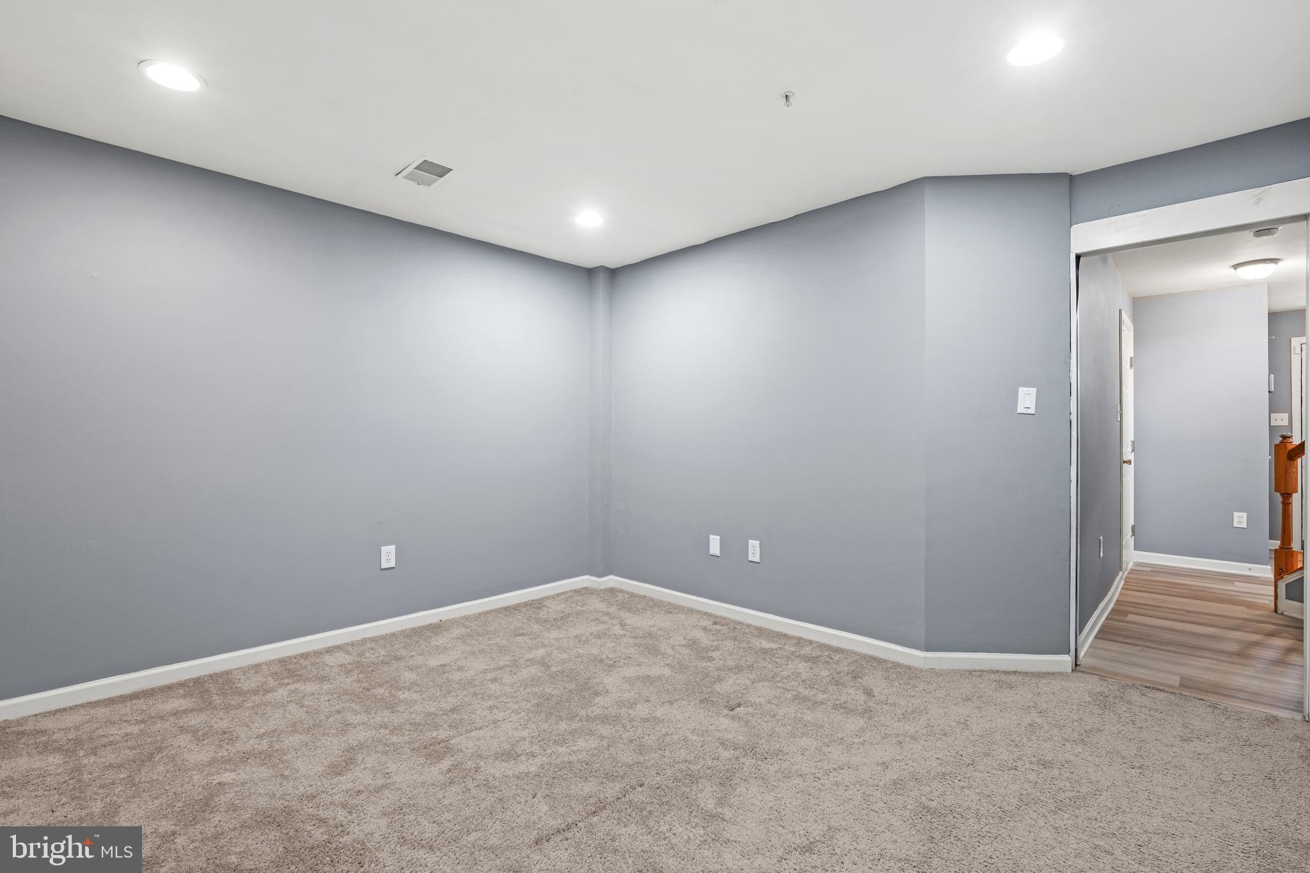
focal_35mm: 16
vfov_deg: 74.4
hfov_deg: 97.5
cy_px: 436
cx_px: 655
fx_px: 575
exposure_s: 2
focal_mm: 15.8
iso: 160
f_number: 7.1
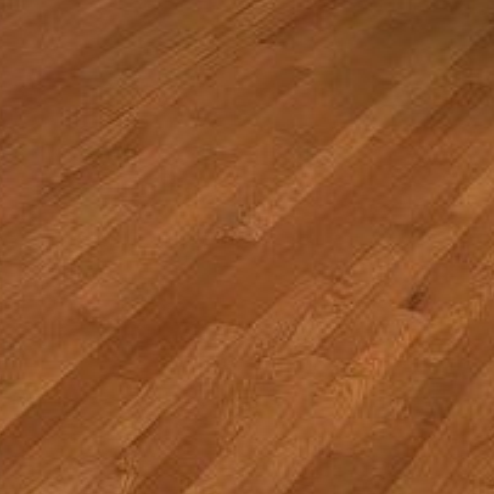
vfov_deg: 12.3
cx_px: -153
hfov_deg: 12.3
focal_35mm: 138
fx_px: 2228
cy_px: -127
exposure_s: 1/30
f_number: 2.4
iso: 50
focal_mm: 3.3
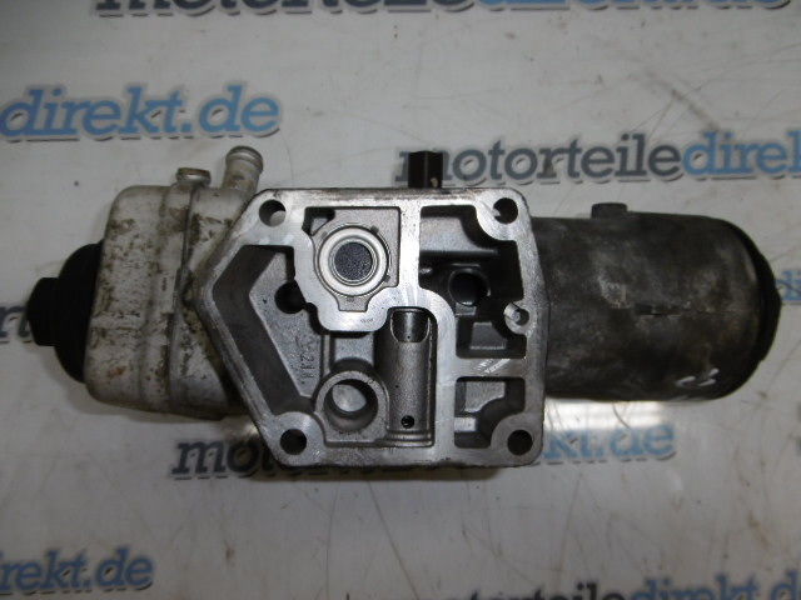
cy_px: 300
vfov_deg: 56.8
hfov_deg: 71.6
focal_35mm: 24
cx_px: 400
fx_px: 555
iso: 100
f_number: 7.8
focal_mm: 4.3
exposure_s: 1/60
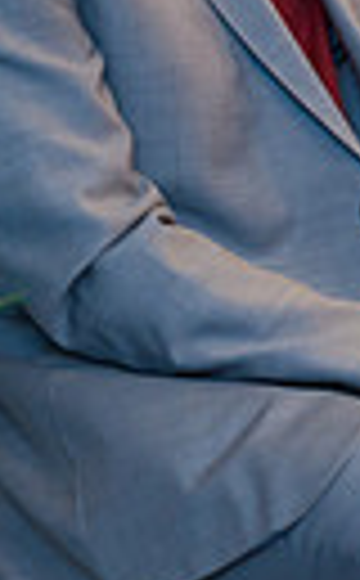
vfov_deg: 3.5
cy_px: -148
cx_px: 760
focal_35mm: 597
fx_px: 9424
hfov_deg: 2.2
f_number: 3.2
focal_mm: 130
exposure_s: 1/200
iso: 800
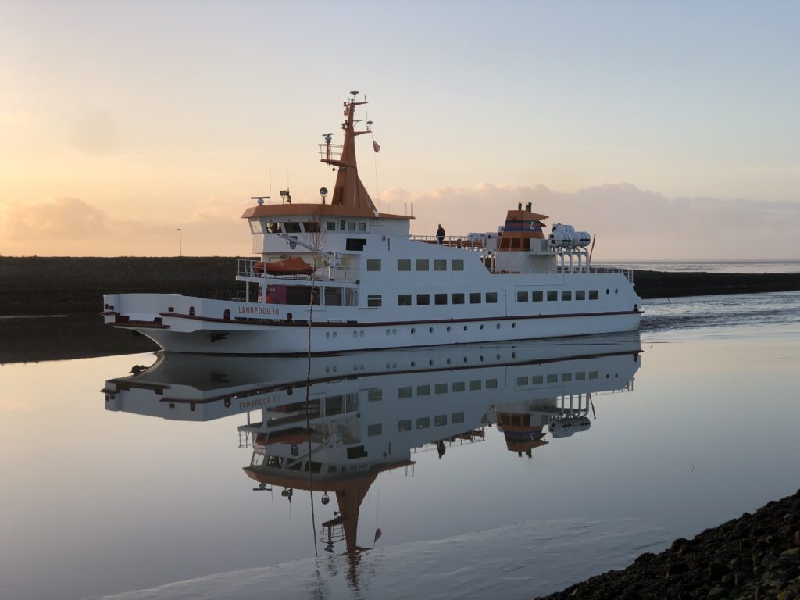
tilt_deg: -3.0
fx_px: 1317
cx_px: 400
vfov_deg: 25.7
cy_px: 300
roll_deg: +0.0
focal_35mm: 57
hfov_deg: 33.8
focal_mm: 6.6
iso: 20
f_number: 2.8
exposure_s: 1/228
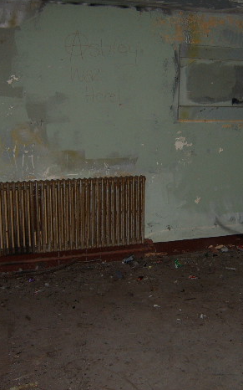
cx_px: 182
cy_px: 191
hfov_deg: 25.0
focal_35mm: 51
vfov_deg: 39.6
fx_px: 541
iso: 69
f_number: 2.8
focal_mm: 5.8
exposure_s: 1/30
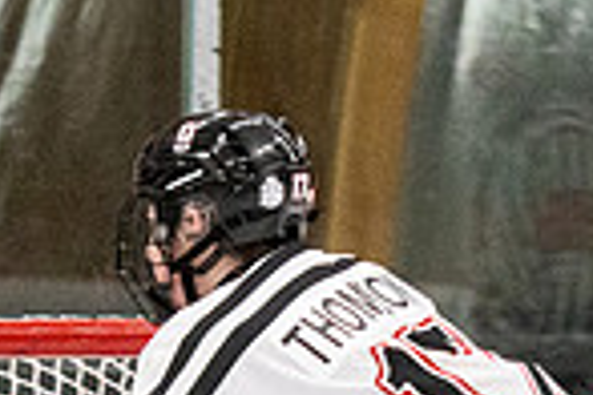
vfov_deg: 1.7
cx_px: 307
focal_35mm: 832
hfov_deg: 2.5
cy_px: 438
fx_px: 13704
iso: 1600
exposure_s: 1/640
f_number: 2.8
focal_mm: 105
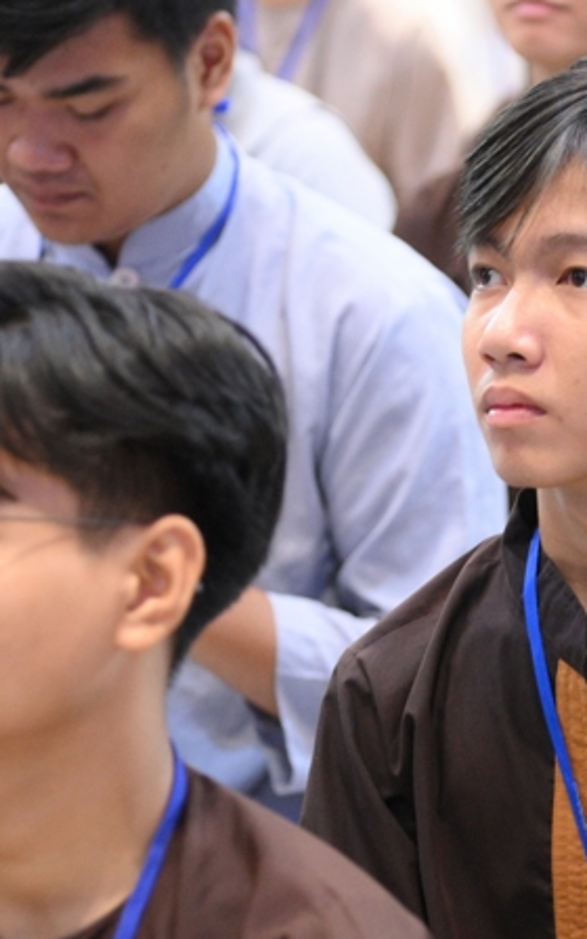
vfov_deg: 9.0
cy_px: 503
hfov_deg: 5.6
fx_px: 5964
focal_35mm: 233
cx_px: 582
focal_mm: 105
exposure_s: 1/100
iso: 5000
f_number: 4
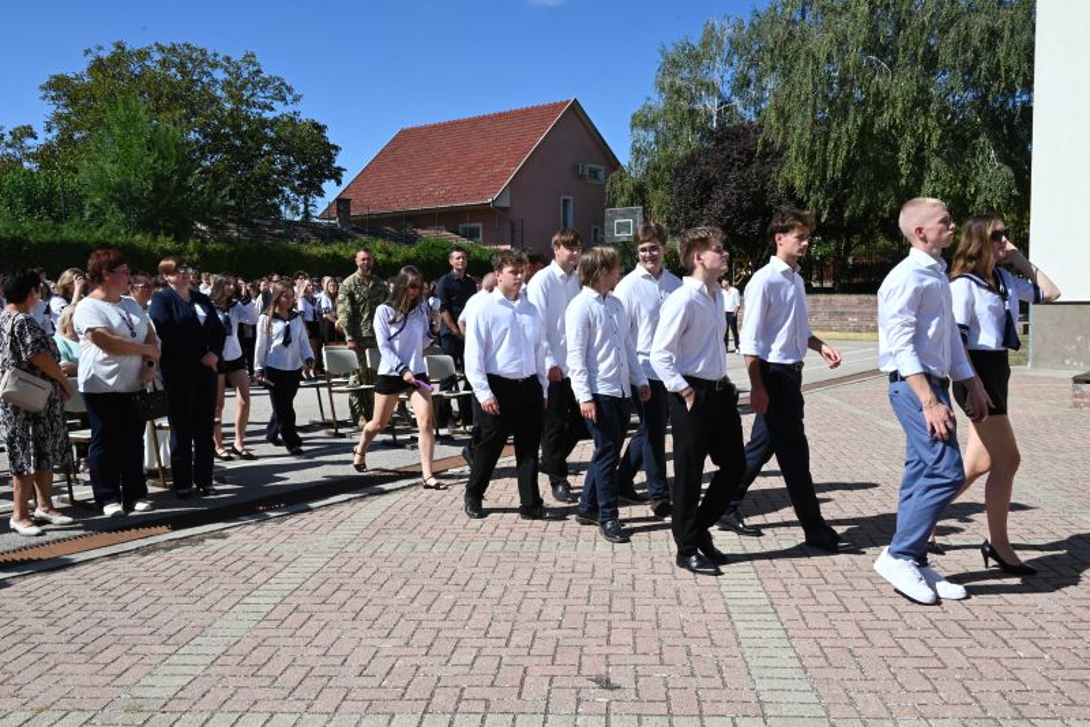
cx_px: 545
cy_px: 364
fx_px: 924
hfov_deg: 61.1
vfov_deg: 43.0
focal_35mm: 30
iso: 1600
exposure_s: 1/1250
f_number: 18
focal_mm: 30.5
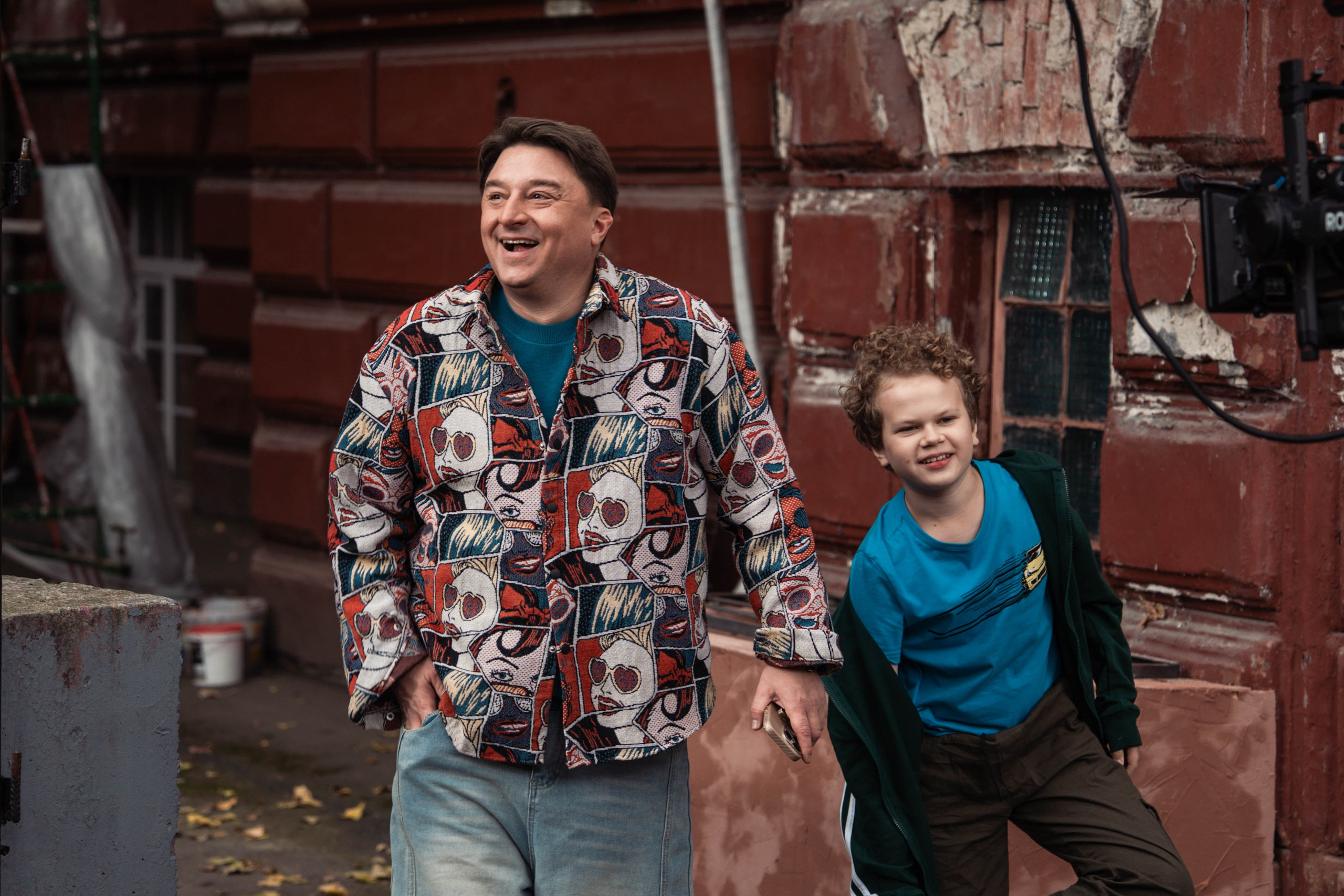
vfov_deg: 12.6
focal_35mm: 108
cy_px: 448
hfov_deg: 18.9
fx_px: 4045
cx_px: 672
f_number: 2.8
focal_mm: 70
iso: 160
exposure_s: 1/200
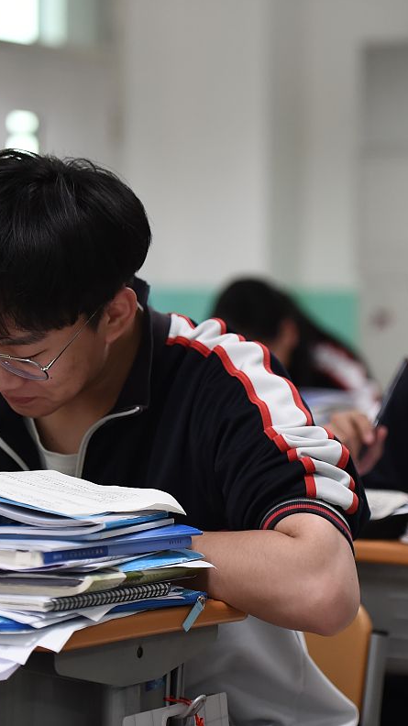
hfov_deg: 8.3
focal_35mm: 146
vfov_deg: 14.7
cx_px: 214
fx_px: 2810
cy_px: 362
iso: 2500
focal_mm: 92
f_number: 2.8
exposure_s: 1/400
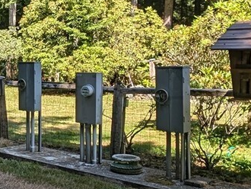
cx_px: -29
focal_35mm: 58
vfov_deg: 25.2
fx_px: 421
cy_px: 77
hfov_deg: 29.7
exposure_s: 1/441
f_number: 1.95
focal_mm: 2.23
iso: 37
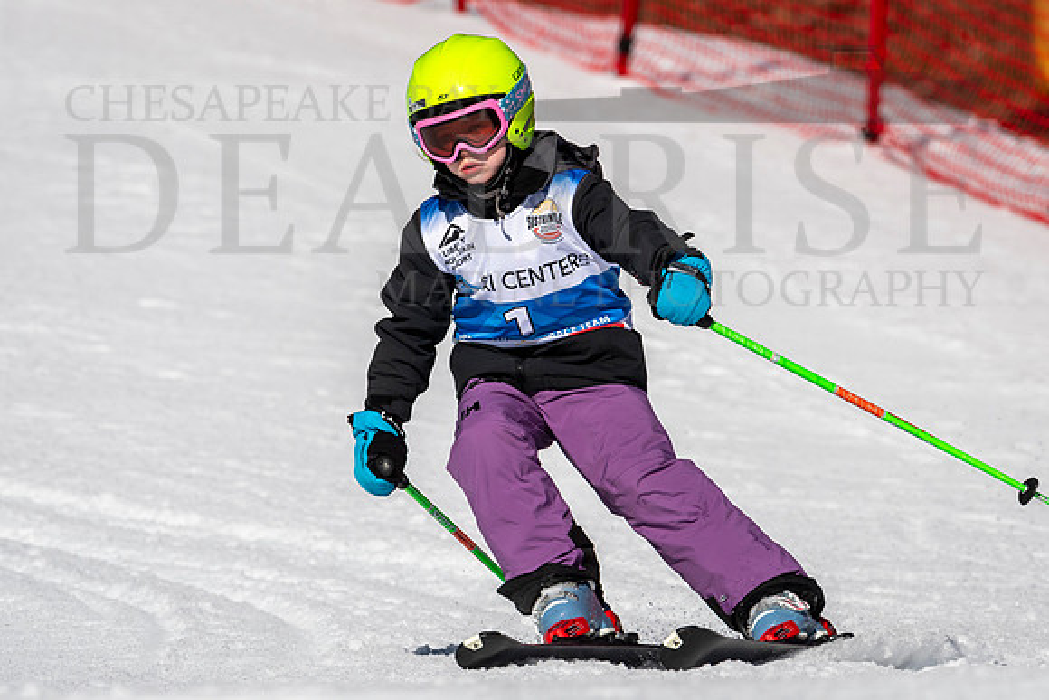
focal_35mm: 752
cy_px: 389
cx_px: 533
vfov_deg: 1.8
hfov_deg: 2.7
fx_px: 21905
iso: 200
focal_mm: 400
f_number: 8
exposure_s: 1/2000
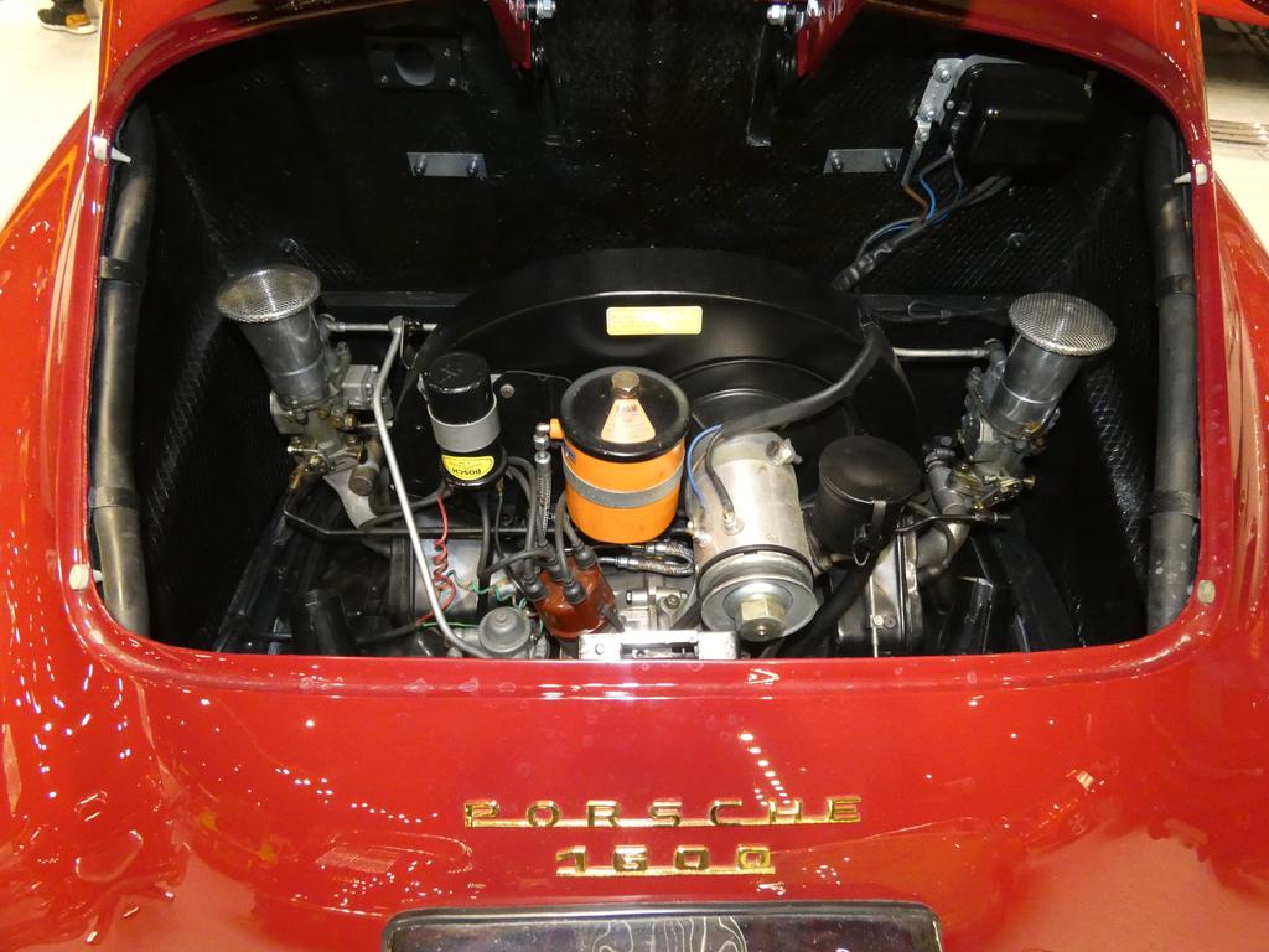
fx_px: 733
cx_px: 634
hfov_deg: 81.7
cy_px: 476
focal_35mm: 20
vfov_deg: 66.0
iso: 800
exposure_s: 1/60
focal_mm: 3.6
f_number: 4
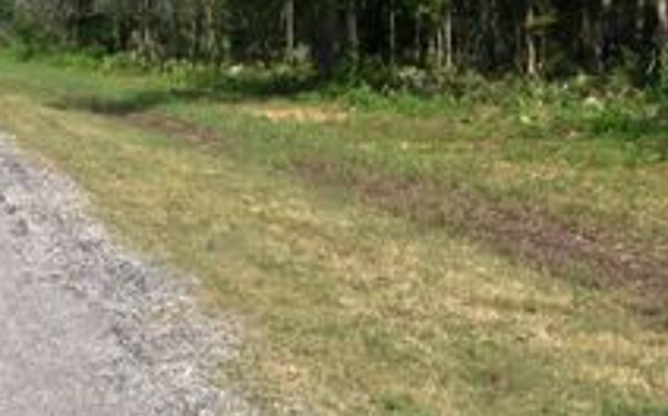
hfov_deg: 30.5
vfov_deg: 19.7
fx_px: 1182
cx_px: 98
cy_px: 58
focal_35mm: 65
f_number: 22
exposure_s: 1/30
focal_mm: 18
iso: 110
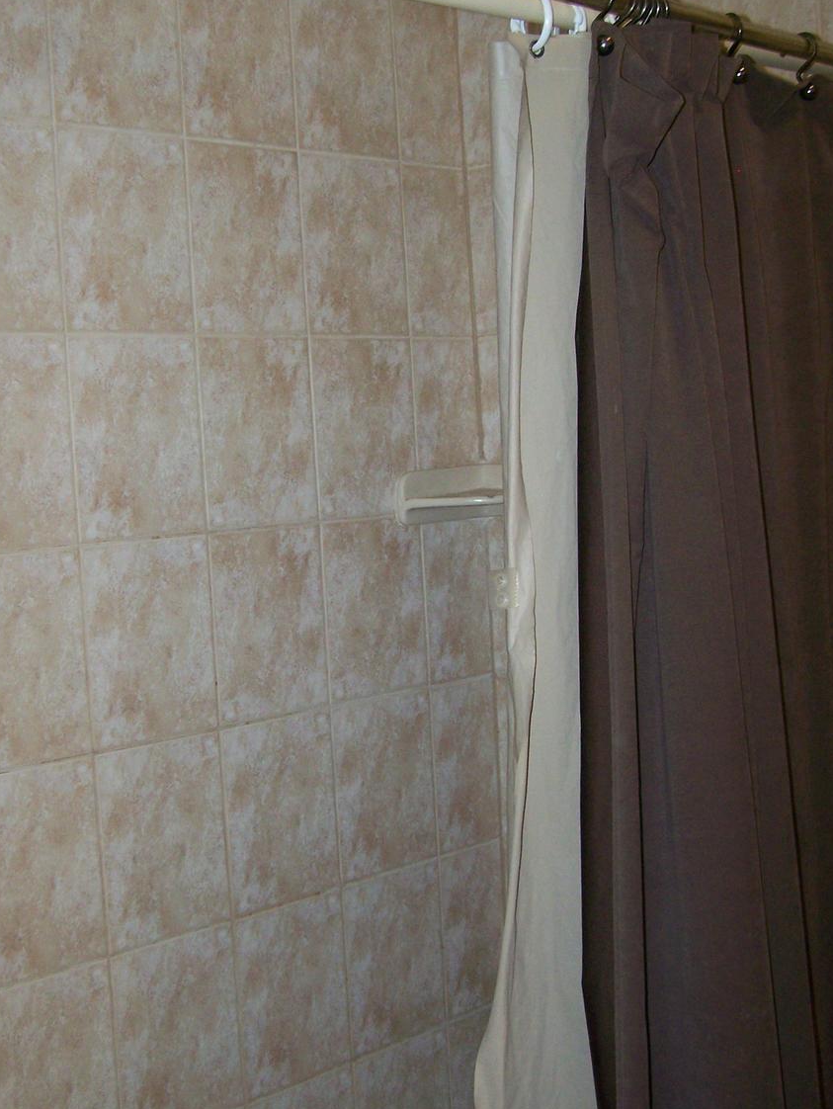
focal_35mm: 52
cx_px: 356
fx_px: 1667
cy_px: 528
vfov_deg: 36.8
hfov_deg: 28.0
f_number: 2.8
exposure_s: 1/60
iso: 160
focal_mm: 6.3
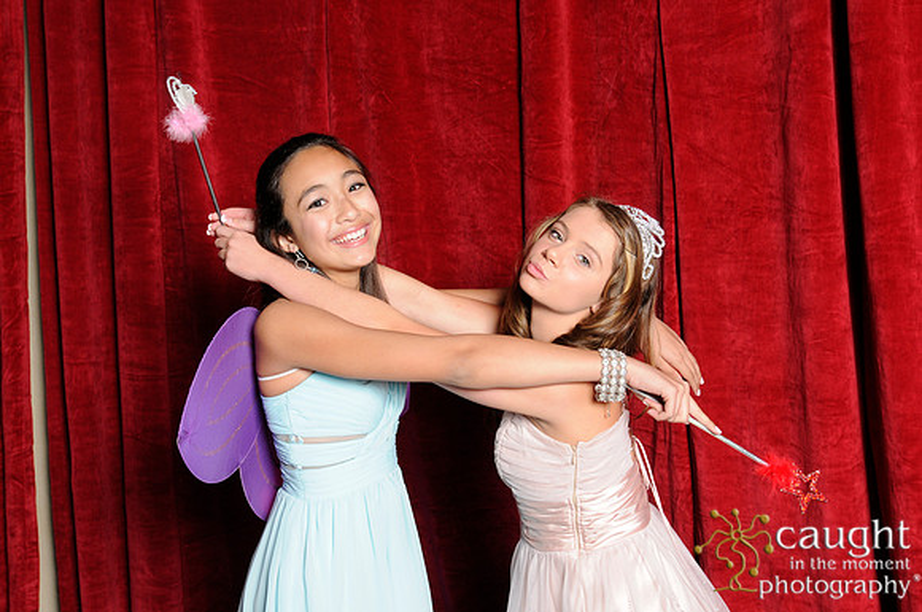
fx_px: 1228
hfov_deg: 41.2
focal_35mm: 48
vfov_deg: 28.0
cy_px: 306
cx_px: 461
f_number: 8
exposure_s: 1/60
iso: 400
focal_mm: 32
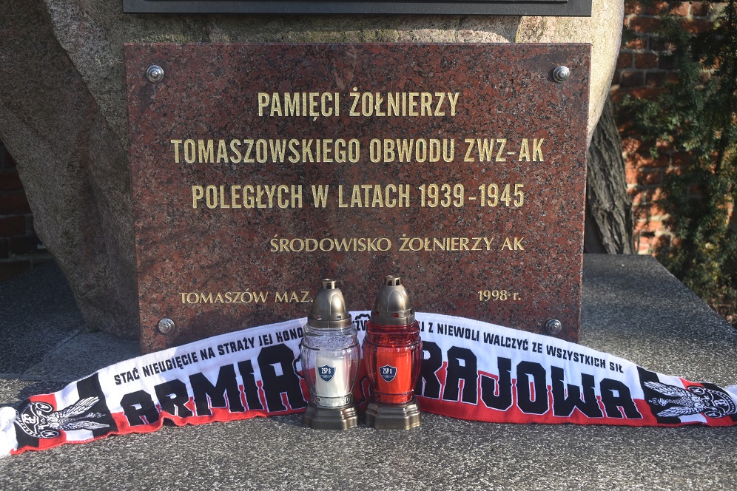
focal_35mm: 45
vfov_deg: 29.9
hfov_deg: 43.6
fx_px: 921
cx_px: 368
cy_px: 246
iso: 200
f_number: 6.3
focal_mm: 30
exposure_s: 1/250
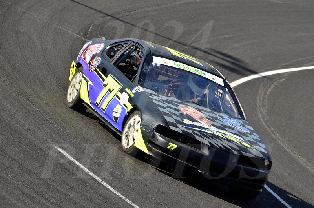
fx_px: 2611
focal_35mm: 300
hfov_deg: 6.9
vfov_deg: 4.6
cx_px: 157
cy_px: 104
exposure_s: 1/800
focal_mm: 200
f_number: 11
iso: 1000
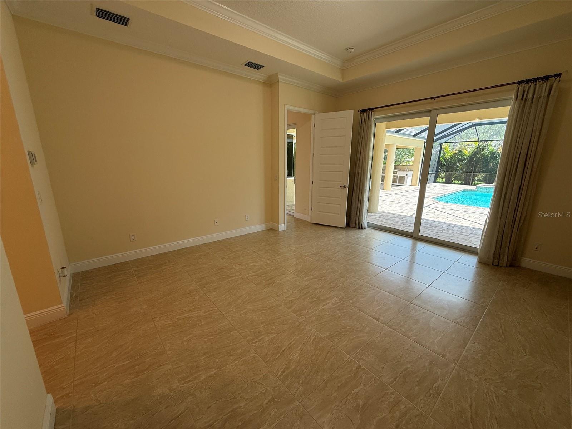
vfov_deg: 85.7
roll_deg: +0.0
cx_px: 286
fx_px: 231
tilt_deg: -12.9
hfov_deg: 102.1
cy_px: 214
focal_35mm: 14
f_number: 2.2
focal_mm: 2.22
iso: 125
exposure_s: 1/120
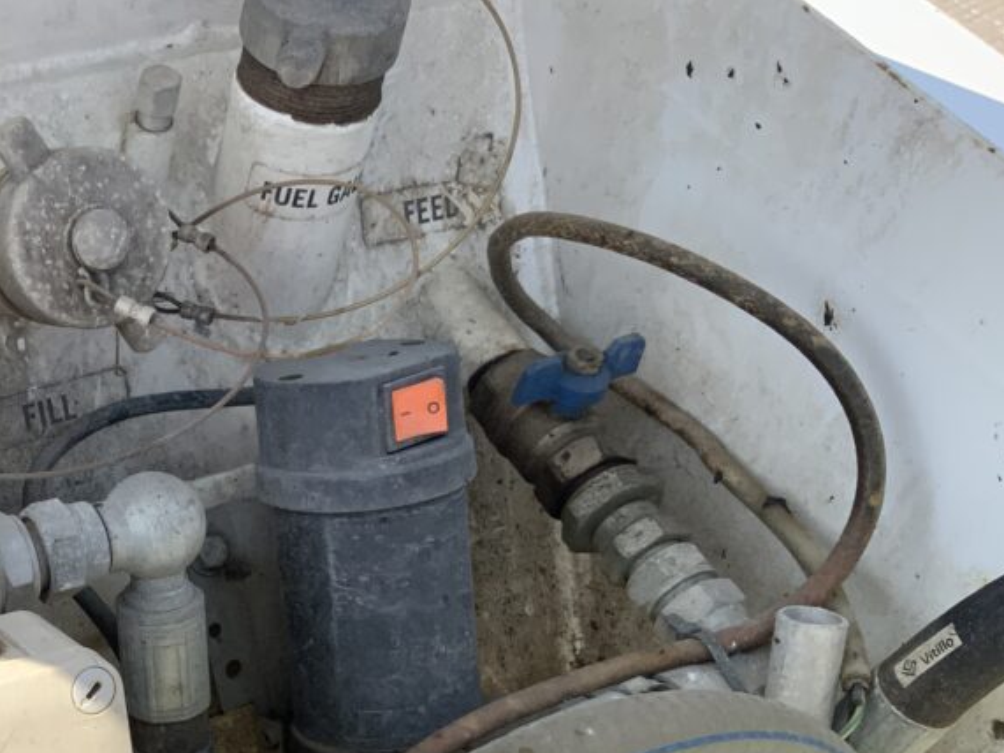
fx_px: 1508
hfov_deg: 34.8
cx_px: 111
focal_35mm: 52
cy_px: 561
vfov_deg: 27.6
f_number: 1.8
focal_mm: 3
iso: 16
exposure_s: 1/792
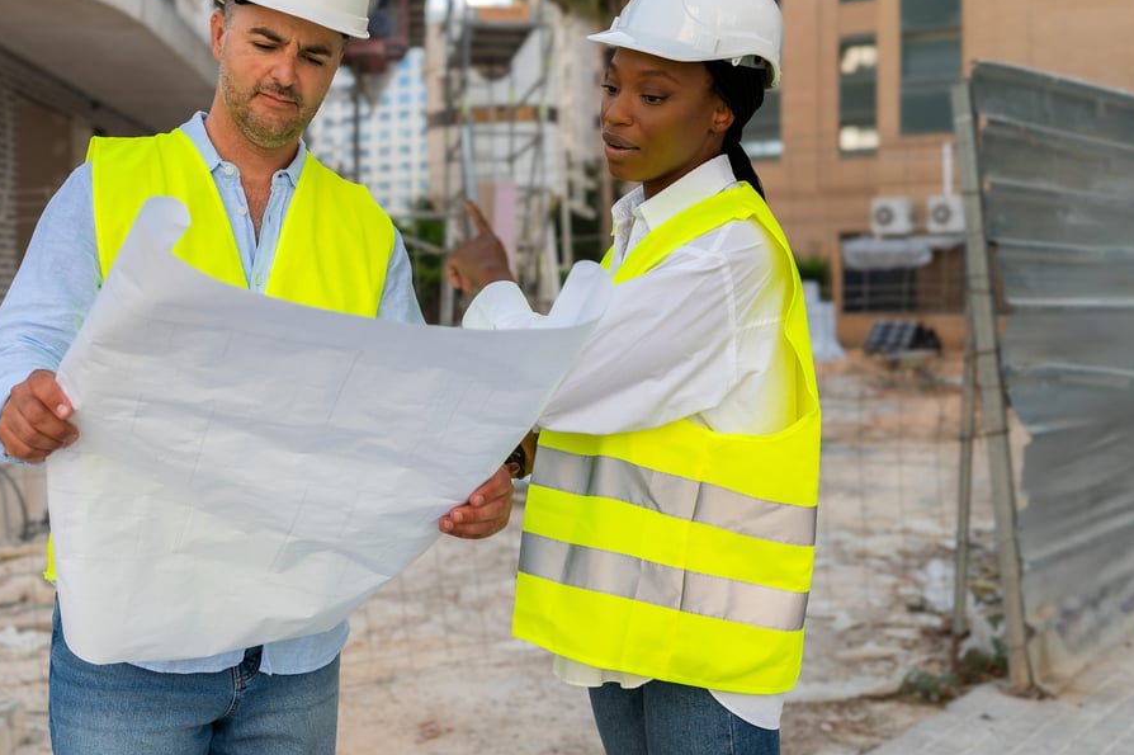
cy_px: 268
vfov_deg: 28.5
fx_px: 1480
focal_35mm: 47
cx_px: 387
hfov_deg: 41.4
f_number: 3.2
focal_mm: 35
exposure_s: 1/250
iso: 250
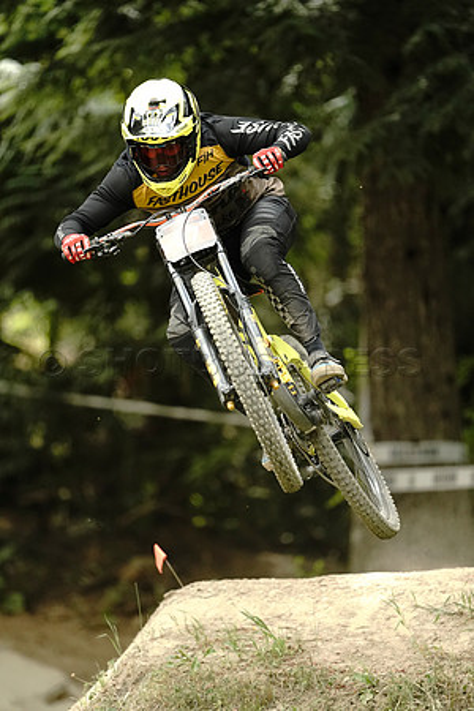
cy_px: 356
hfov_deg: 2.3
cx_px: 237
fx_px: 11849
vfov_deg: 3.4
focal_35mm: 600
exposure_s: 1/2500
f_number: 4
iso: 5000
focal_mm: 600
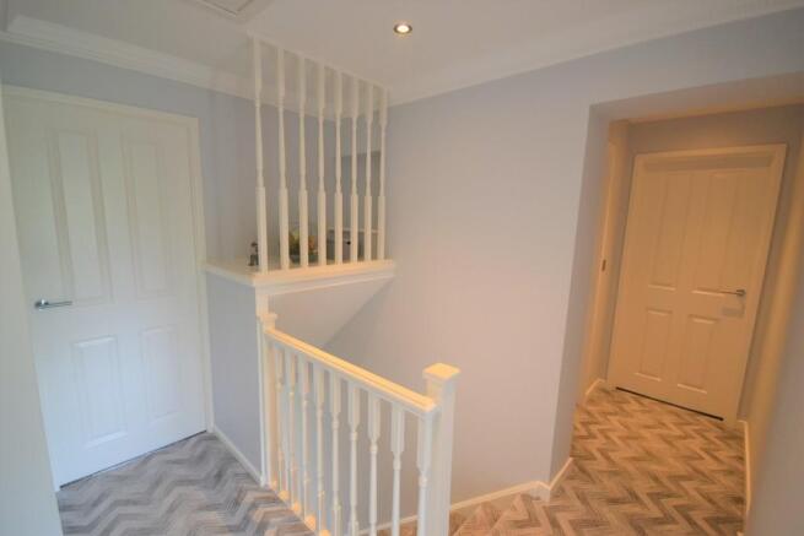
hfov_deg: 100.4
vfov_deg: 77.4
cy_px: 268
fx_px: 335
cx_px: 402
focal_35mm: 15
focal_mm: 10
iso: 800
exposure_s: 1/60
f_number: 4
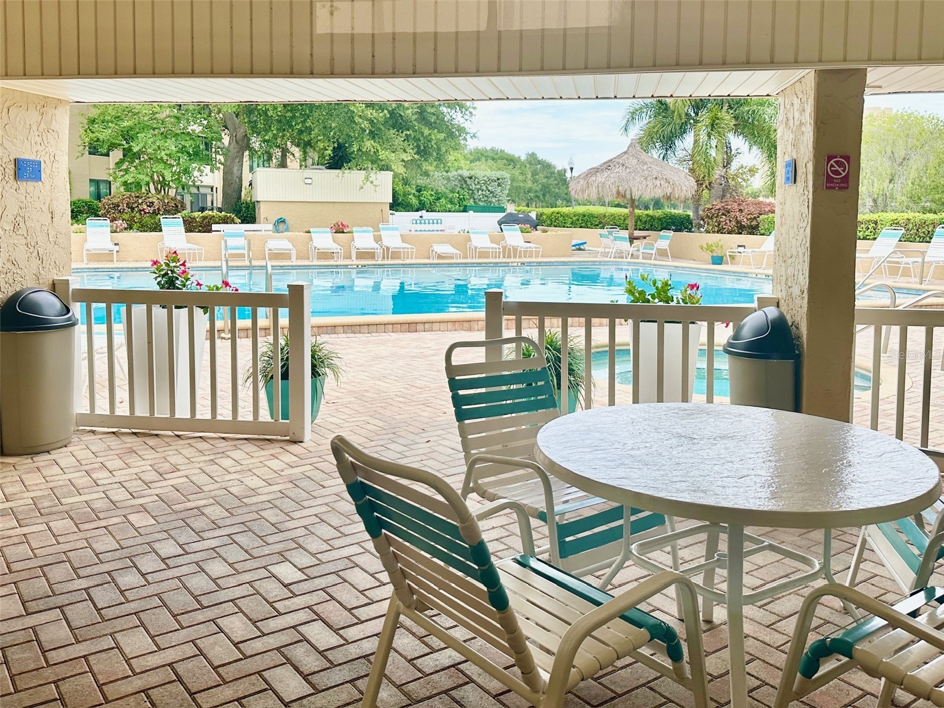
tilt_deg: -5.4
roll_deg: +1.5
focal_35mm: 24
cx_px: 472
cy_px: 354
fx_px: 654
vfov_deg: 56.8
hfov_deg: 71.6
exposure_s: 1/850
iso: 80
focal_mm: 6.86
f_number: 1.78
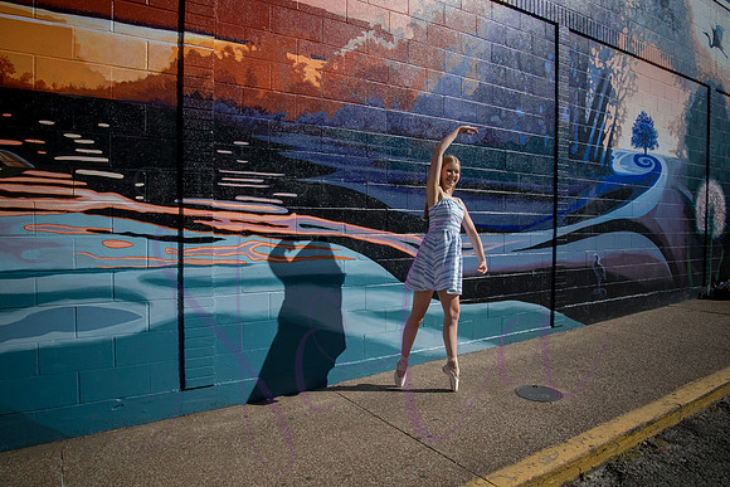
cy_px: 244
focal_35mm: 24
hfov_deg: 73.7
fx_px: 487
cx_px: 365
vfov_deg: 53.2
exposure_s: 1/1000
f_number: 11
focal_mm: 24
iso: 400
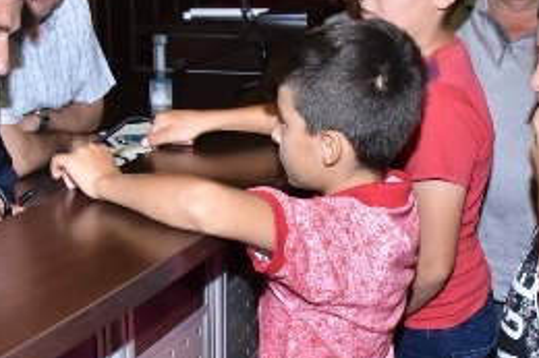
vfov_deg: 19.6
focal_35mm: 69
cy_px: 251
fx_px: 1032
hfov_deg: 29.3
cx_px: 288
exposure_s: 1/60
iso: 2500
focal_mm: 28
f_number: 9
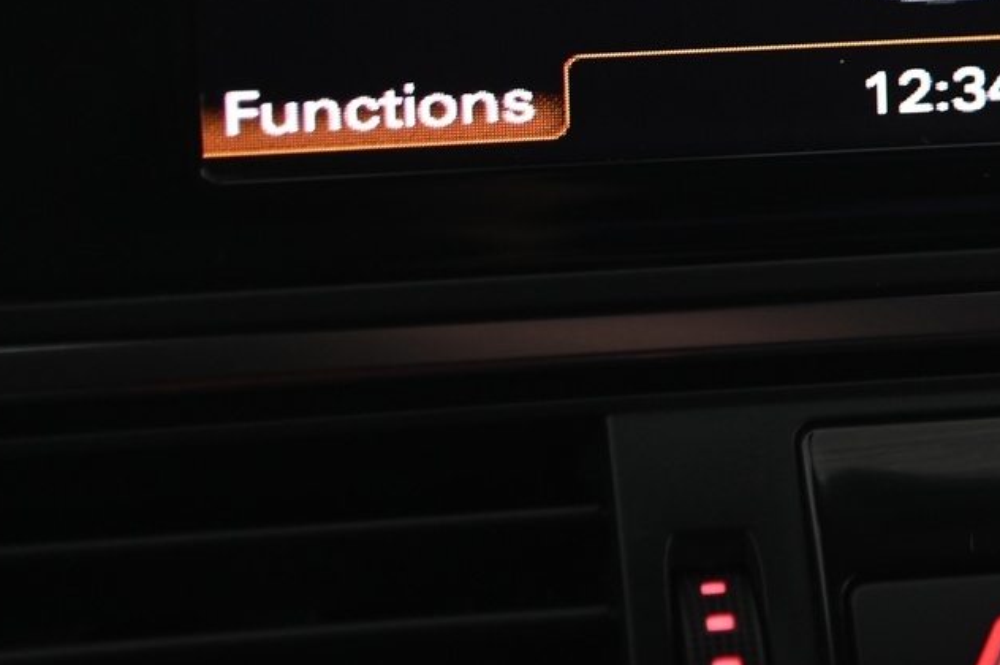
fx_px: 4995
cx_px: 908
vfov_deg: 7.6
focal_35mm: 180
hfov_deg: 11.4
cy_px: -119
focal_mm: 70
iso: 1000
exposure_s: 1/20
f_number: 4
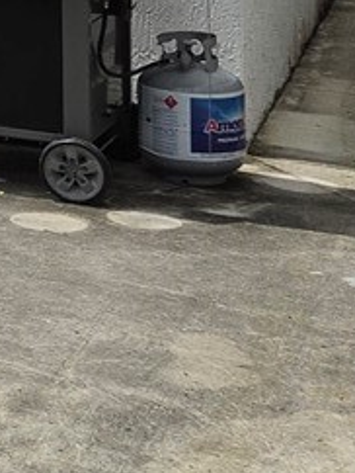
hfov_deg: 8.2
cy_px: -303
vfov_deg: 12.2
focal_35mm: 152
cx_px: -728
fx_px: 2075
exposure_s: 1/7595
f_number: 1.8
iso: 80
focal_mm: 5.4
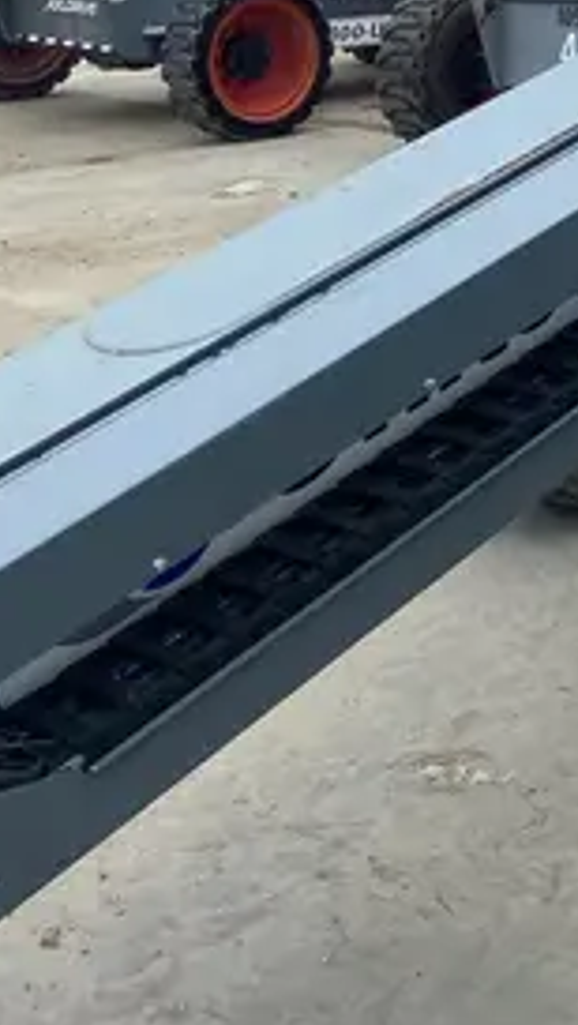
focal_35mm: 76
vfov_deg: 26.4
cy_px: 13
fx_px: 2066
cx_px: 905
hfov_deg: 14.7
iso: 32
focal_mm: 4.25
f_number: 1.8
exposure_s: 1/1464
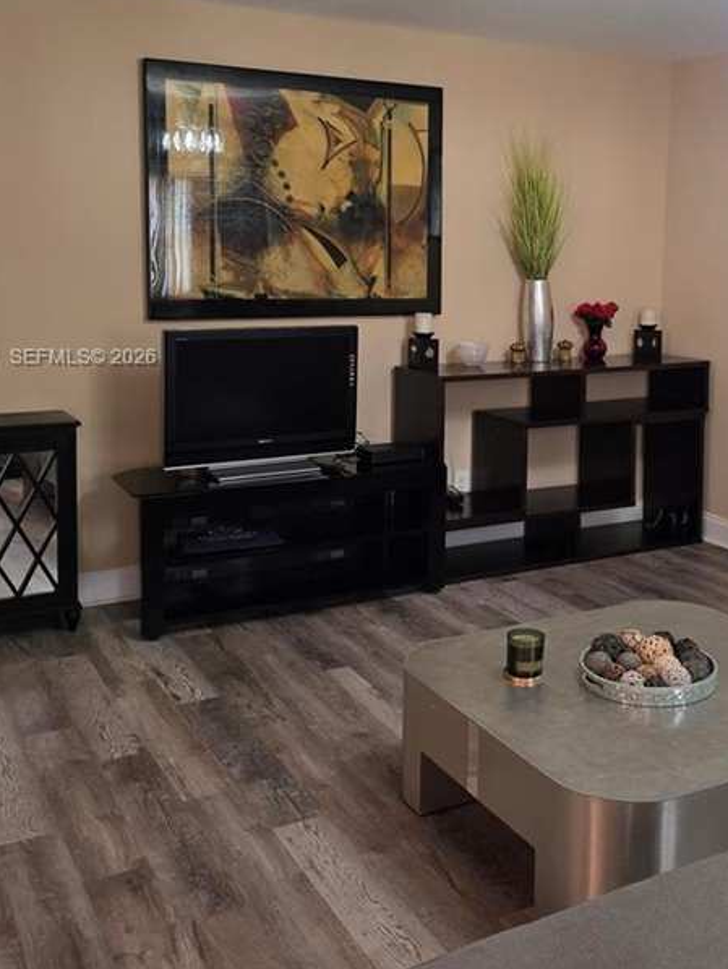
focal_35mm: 41
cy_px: 358
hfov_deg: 34.5
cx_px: 538
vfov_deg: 45.3
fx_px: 1149
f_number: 1.7
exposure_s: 1/120
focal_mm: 6.3
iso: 250
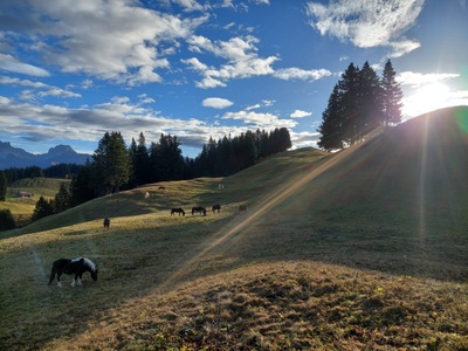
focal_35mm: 24
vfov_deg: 56.8
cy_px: 176
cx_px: 234
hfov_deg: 71.6
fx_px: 324
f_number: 1.8
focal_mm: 5.23
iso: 40
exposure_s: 1/1482
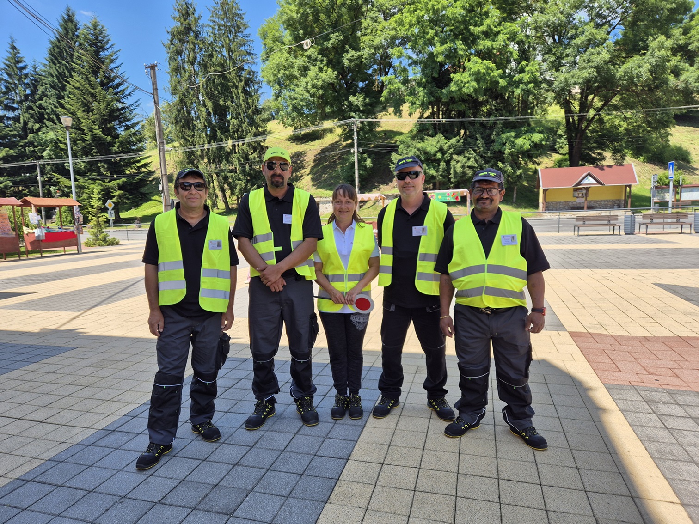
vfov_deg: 58.9
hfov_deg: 73.9
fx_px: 464
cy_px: 262
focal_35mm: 23
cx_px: 350
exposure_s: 1/954
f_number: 1.8
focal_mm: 5.4
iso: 25
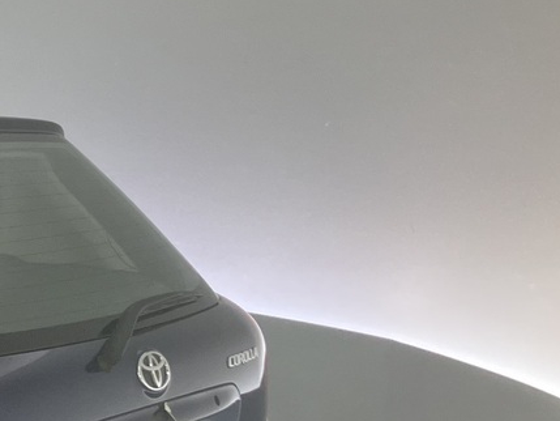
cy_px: 430
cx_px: -251
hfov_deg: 18.7
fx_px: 1521
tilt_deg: -10.7
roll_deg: +0.4
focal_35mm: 94
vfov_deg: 15.4
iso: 200
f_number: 1.8
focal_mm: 3.99
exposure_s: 1/60
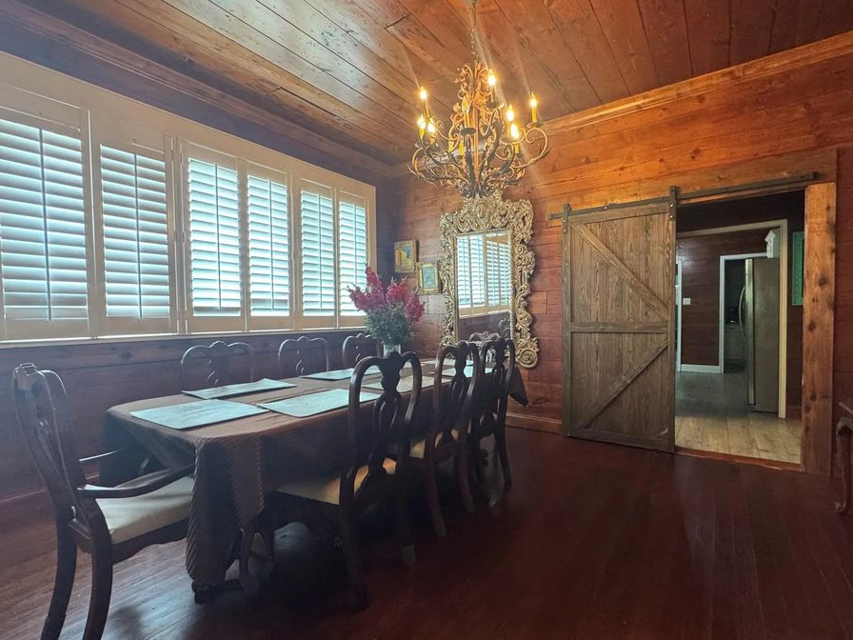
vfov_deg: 78.1
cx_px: 470
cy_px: 330
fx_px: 394
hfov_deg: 94.2
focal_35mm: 16
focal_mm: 2.22
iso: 400
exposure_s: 1/60
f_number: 2.2
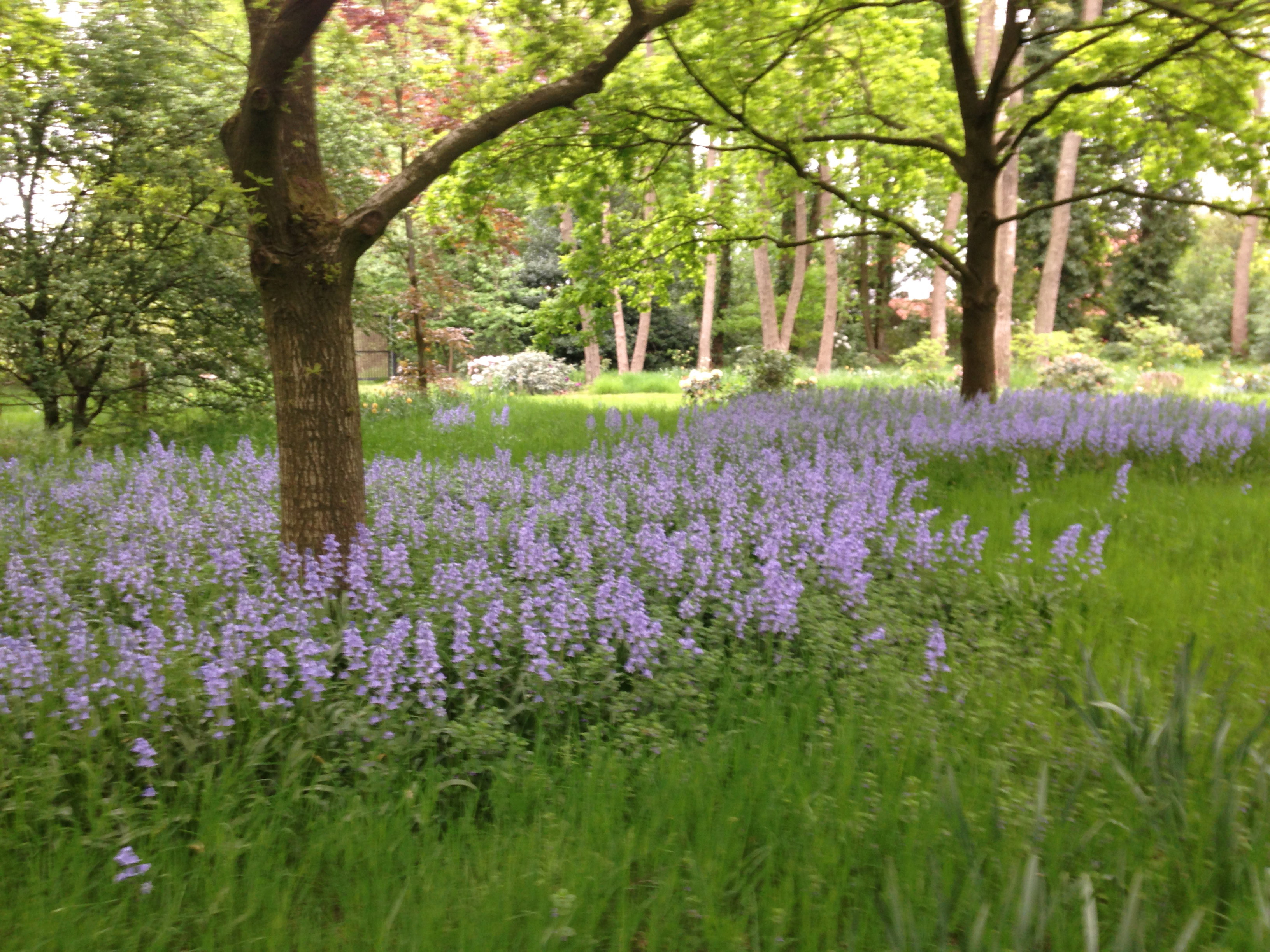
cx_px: 635
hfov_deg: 55.4
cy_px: 476
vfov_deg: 42.9
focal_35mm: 33
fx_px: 1211
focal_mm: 4.12
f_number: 2.4
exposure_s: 1/24
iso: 50
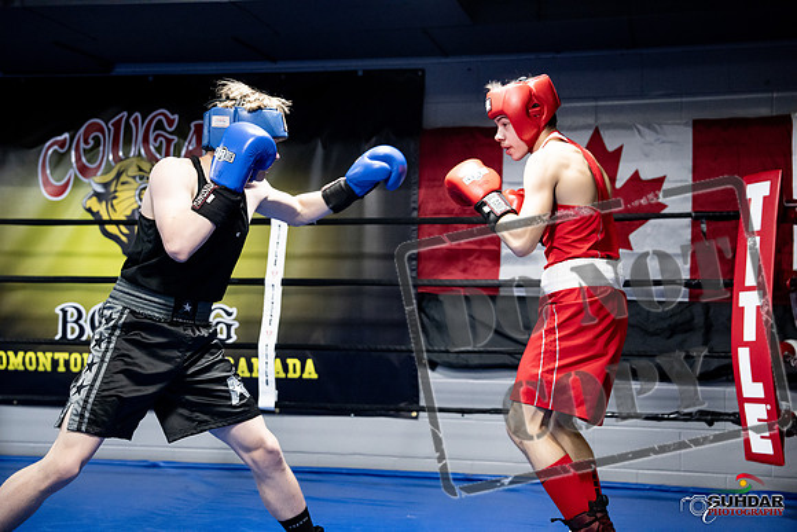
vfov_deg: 26.5
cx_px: 398
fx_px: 1129
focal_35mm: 51
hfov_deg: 38.9
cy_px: 266
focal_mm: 51
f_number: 2.8
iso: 8000
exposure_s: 1/1000
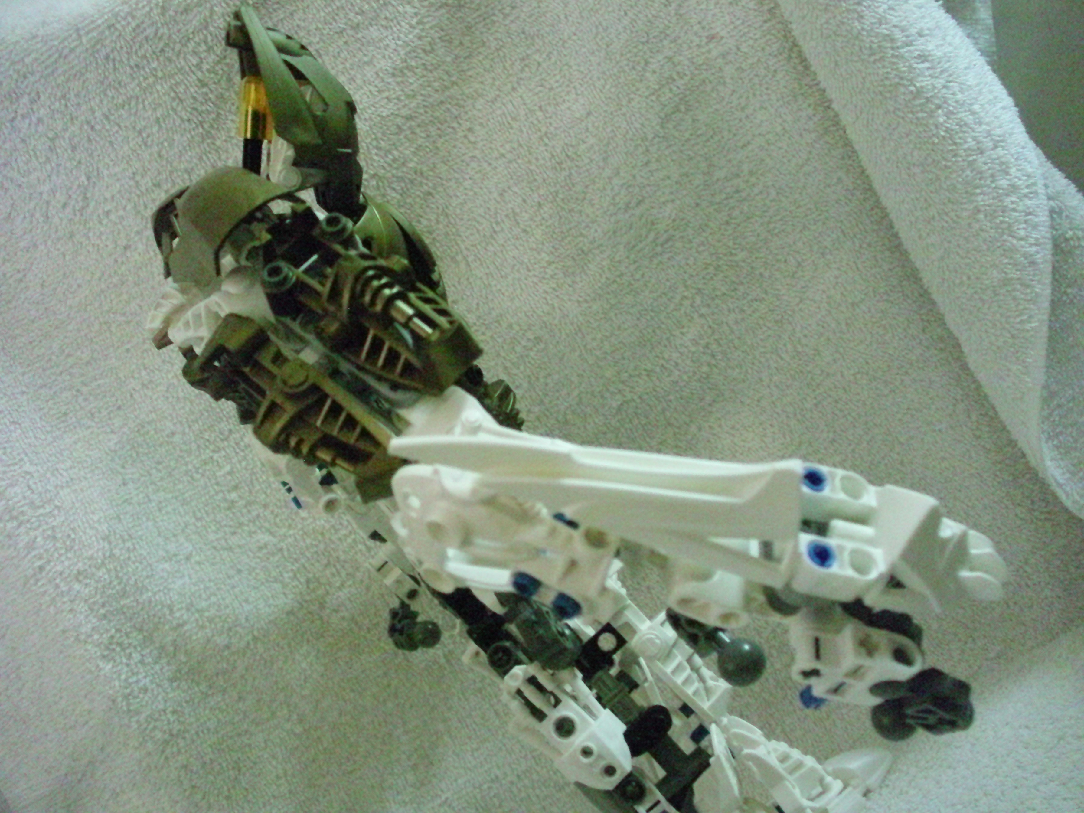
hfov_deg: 49.0
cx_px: 542
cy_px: 406
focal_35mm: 38
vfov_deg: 37.7
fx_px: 1190
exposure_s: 1/30
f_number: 3.1
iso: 1600
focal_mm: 6.3
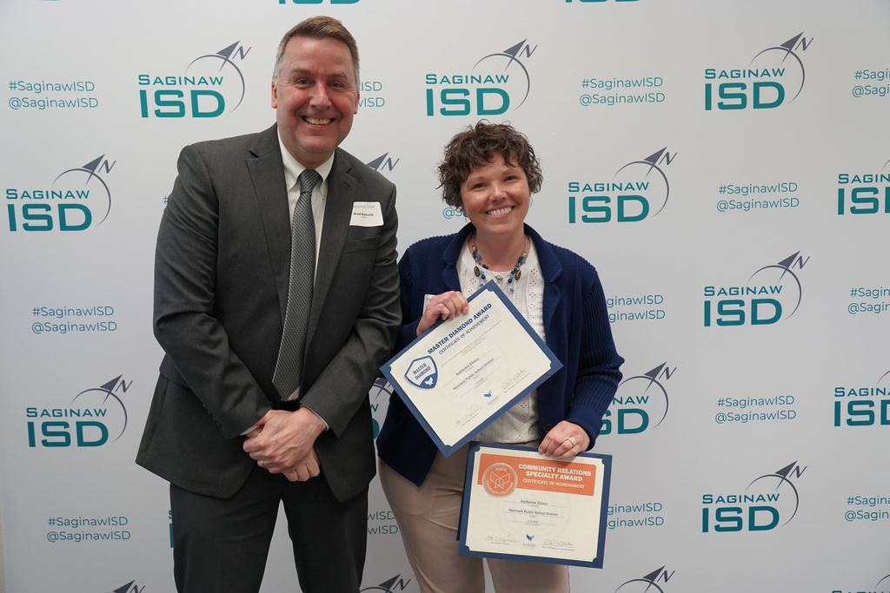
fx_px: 766
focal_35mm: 31
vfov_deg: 42.3
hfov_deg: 60.3
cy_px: 296
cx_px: 445
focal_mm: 31
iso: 2000
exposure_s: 1/160
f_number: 4
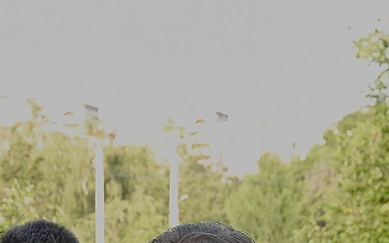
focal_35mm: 194
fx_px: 2054
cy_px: 426
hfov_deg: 10.8
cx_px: 82
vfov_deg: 6.6
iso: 200
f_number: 5
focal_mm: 35
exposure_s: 1/100
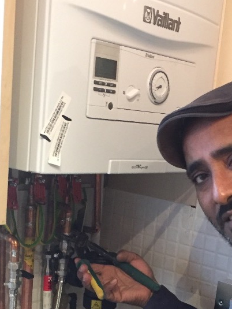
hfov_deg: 22.5
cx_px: 160
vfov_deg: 29.2
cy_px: 239
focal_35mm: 65
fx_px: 580
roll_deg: -6.3
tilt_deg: -9.6
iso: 320
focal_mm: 4.15
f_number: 2.2
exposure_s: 1/17
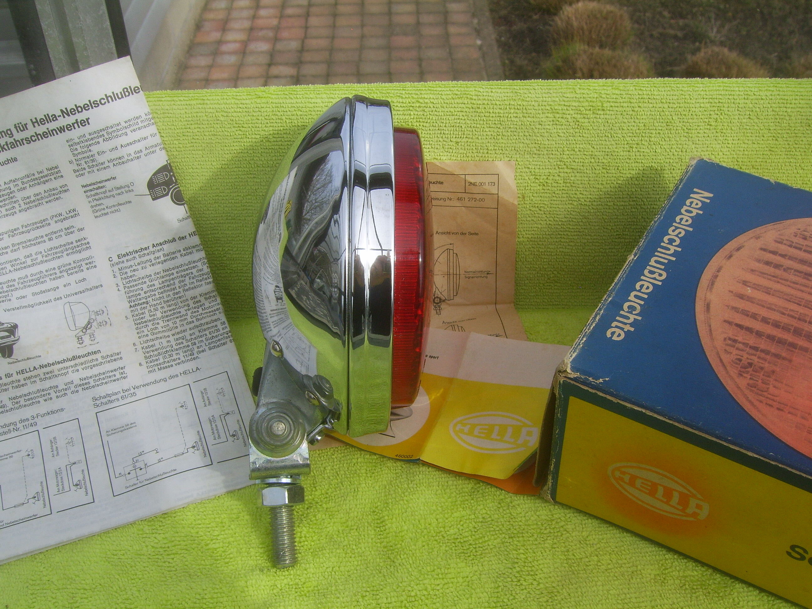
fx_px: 891
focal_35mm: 38
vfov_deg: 37.7
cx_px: 406
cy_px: 304
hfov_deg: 49.0
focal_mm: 7.8
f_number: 6.4
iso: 50
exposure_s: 1/320
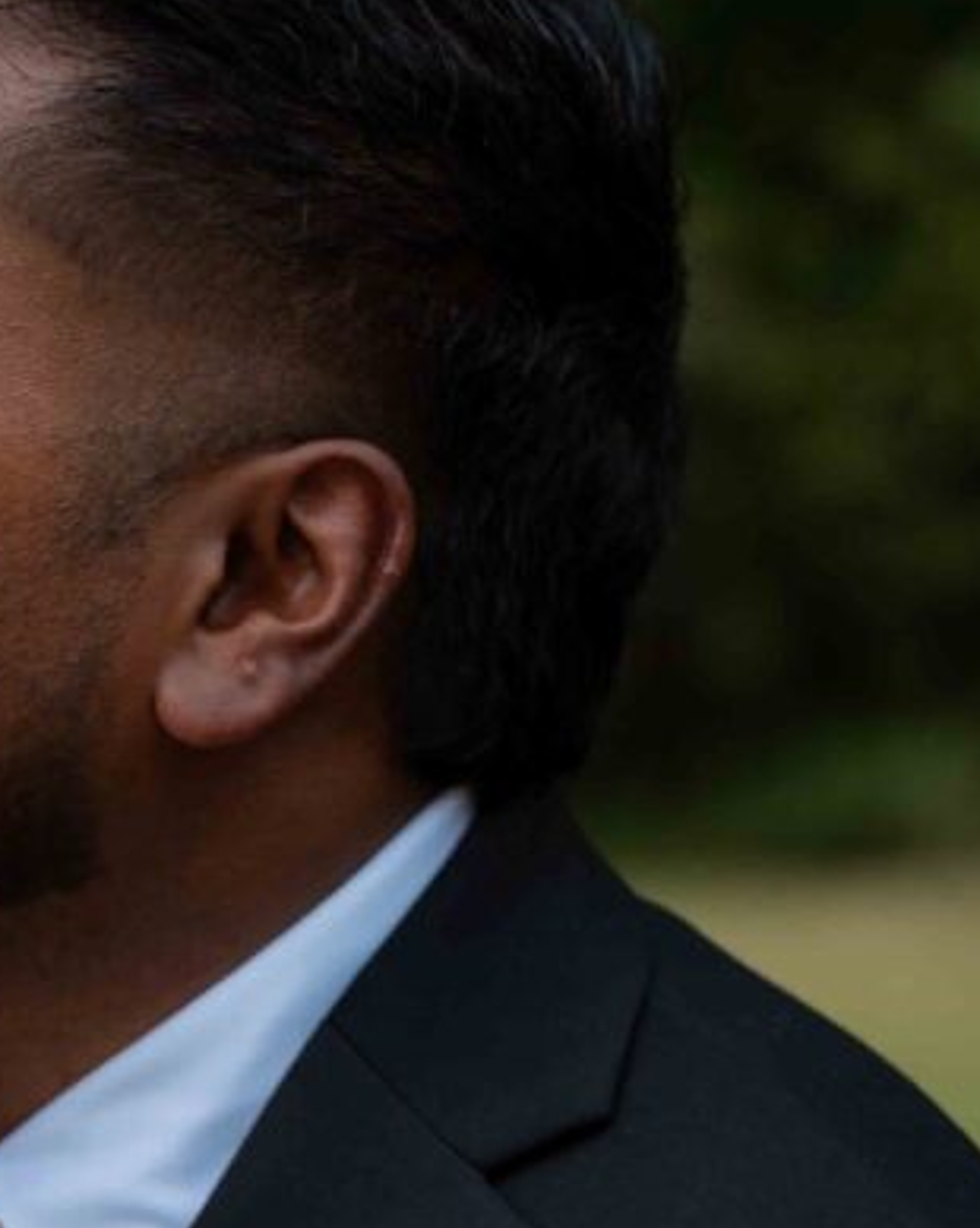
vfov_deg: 10.0
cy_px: 1893
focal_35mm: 186
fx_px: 6749
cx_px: -452
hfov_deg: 8.1
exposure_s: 1/640
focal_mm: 50
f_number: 2.8
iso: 100
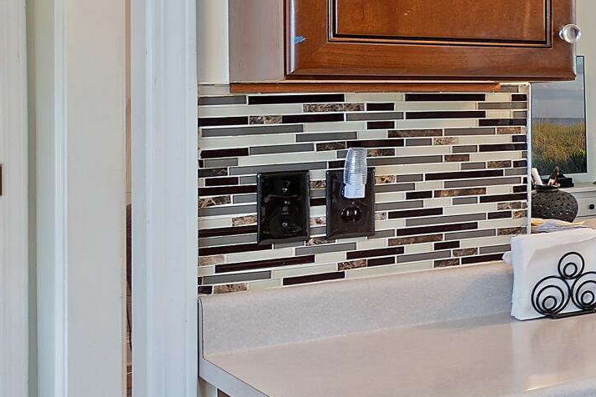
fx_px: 1043
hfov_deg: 22.7
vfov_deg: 21.3
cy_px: 88
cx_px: 993
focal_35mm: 63
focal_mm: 10
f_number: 4.5
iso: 100
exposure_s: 1/2.5
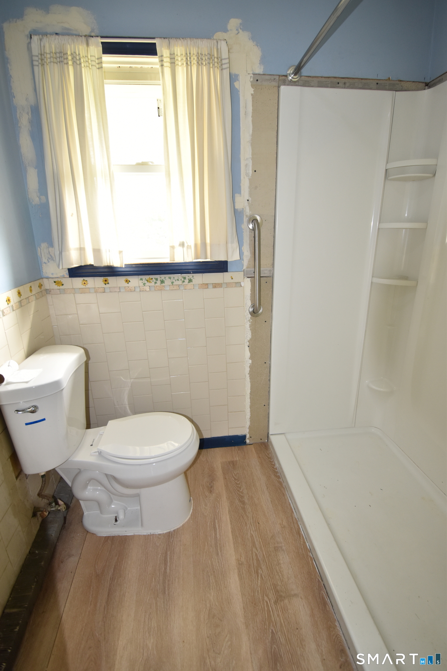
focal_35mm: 16
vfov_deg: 95.0
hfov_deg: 72.1
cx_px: 224
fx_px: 307
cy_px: 336
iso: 400
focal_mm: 11
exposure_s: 1/15
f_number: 4.8
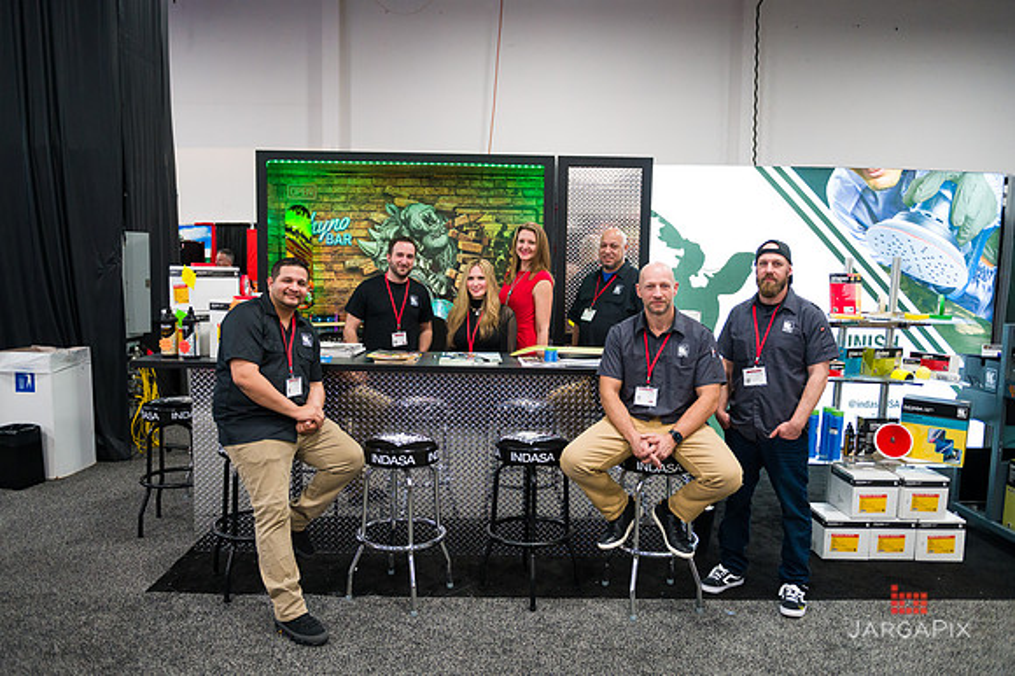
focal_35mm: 27
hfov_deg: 67.4
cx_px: 508
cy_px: 338
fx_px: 761
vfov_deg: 47.9
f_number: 3.2
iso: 3200
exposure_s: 1/320
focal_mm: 27
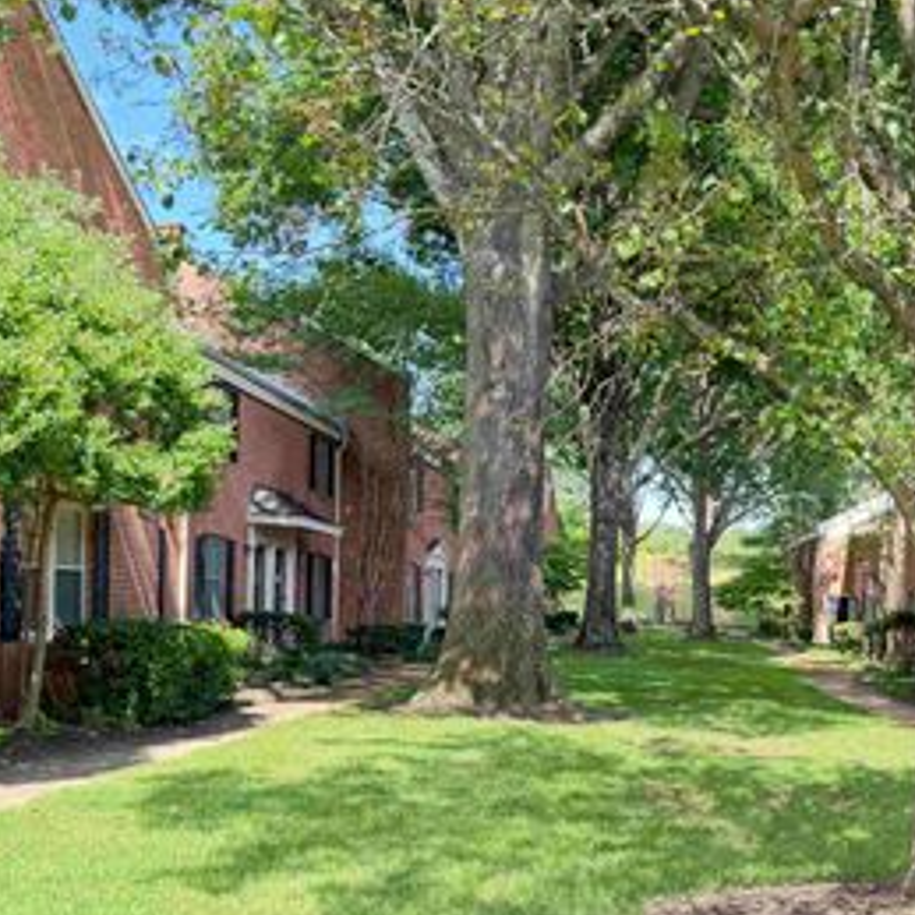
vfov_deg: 40.3
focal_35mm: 41
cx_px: 678
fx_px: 1226
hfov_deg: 39.9
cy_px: 627
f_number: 1.78
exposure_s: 1/275
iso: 80
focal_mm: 6.76
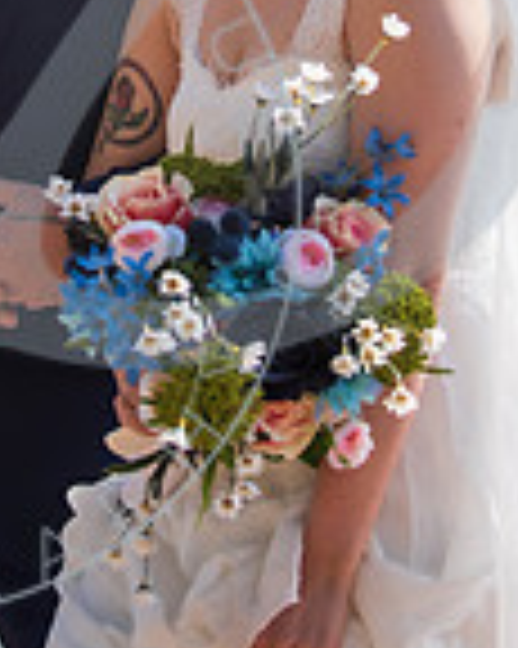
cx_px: 86
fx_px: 3952
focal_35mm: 206
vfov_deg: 9.3
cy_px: -140
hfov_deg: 7.5
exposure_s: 1/800
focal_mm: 70
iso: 100
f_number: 2.8
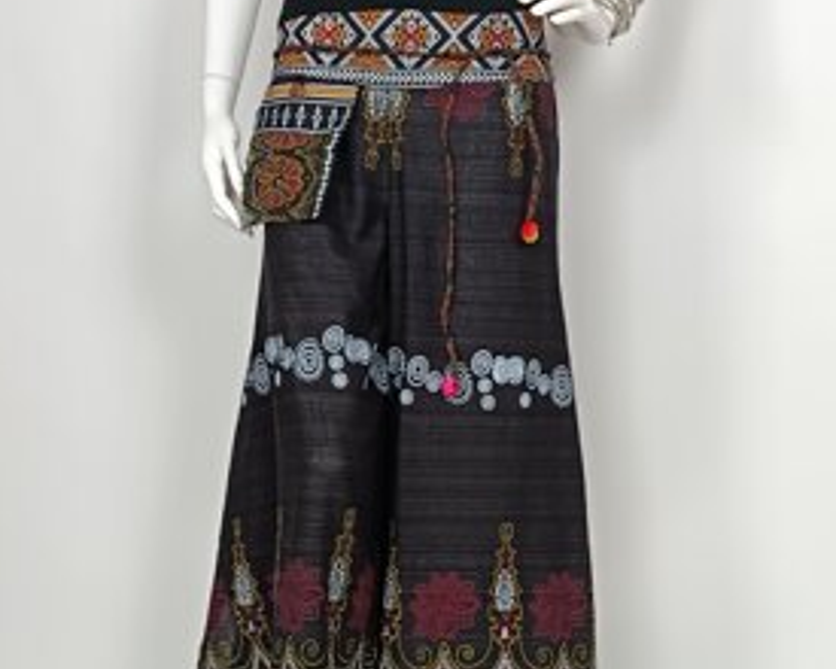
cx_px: 444
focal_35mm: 64
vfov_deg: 23.7
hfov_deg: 29.6
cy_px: 462
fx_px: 1584
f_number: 1.75
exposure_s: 1/50
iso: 445
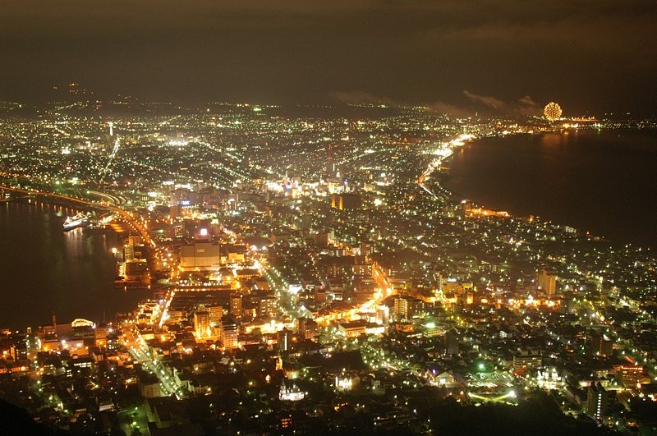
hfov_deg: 46.5
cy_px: 218
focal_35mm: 42
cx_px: 328
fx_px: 765
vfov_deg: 31.8
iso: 800
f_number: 8
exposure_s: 3
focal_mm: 28
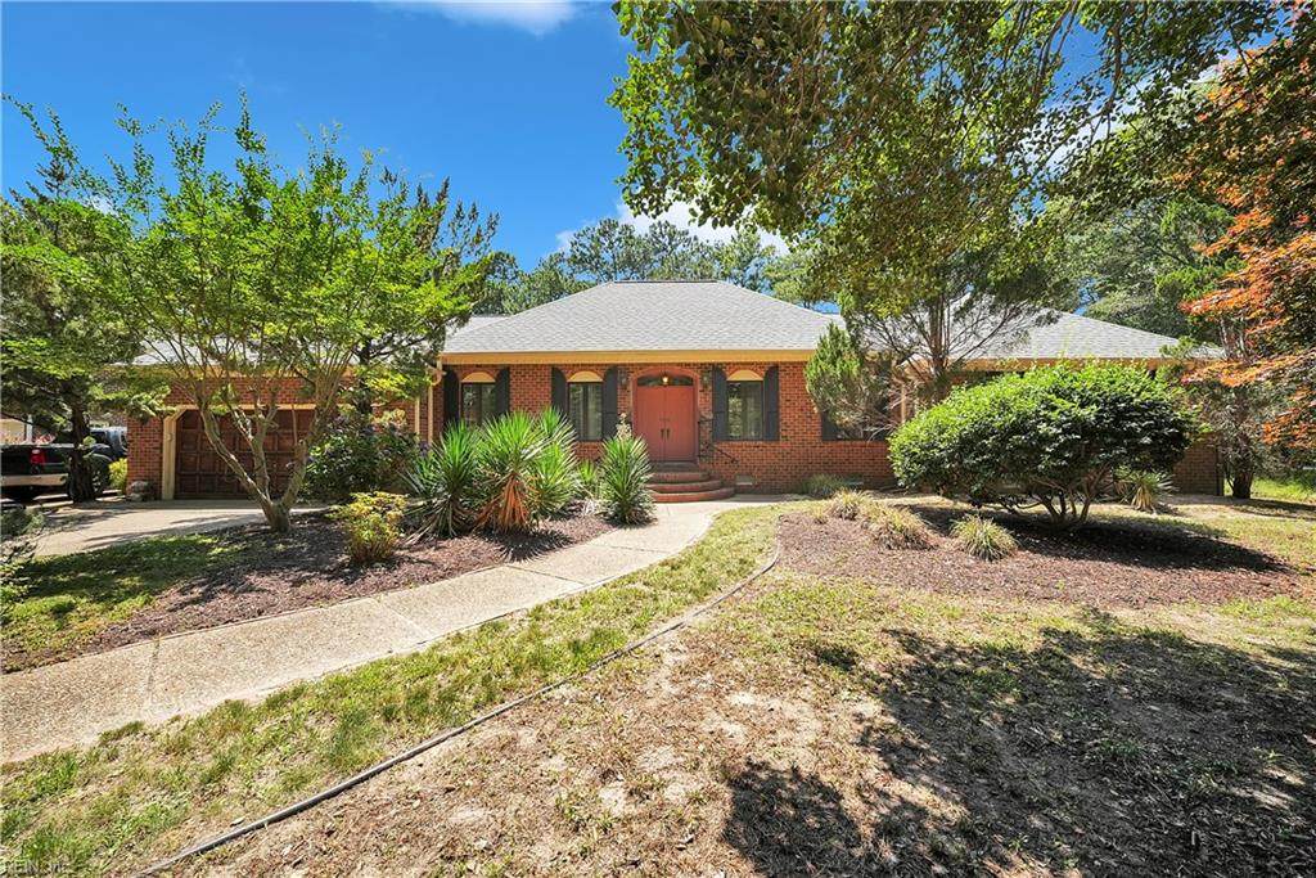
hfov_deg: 112.6
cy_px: 439
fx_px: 439
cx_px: 658
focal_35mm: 12
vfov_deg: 90.0
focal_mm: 12
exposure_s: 1/1600
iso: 1600
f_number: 7.1
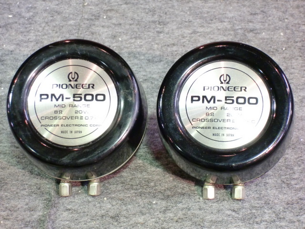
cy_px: 114
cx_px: 152
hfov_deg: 21.1
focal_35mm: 93
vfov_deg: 15.9
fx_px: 819
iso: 400
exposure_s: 1/10
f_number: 5.2
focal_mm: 16.5
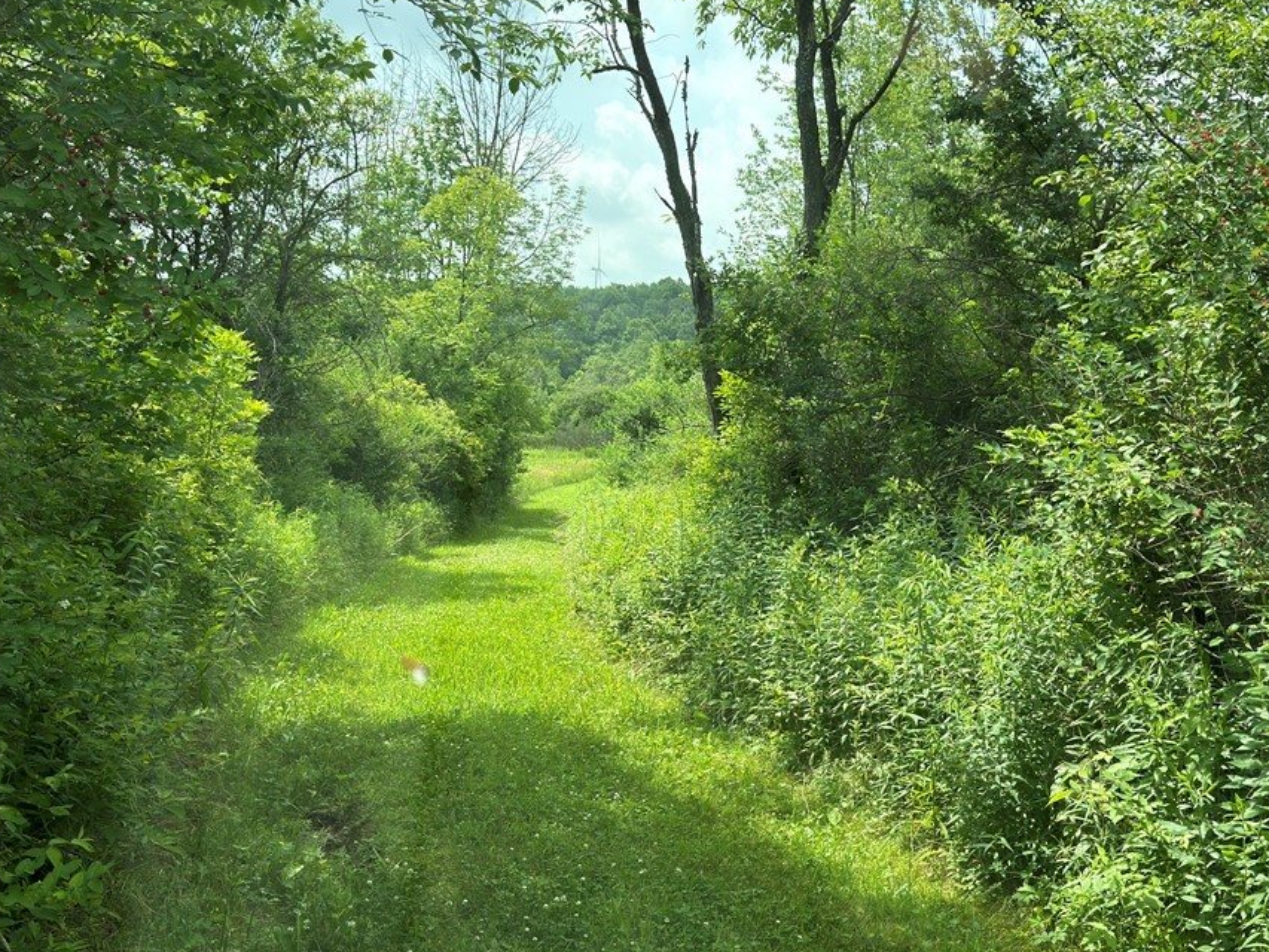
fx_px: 1540
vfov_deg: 34.4
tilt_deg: -5.2
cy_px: 480
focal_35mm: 42
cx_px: 692
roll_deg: -3.6
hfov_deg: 44.7
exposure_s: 1/1592
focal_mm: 6.76
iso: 80
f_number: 1.78
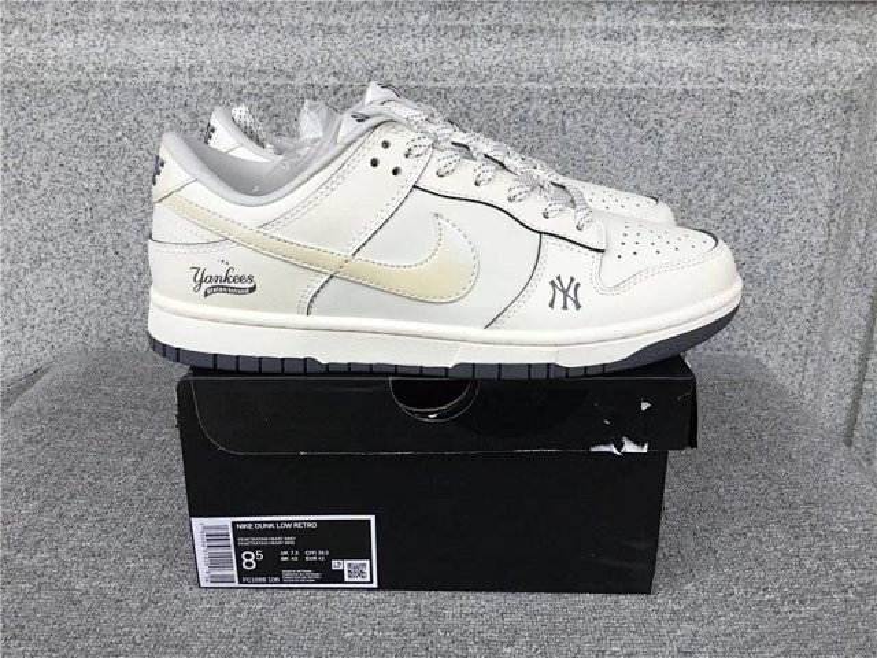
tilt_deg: -19.8
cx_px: 438
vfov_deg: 45.4
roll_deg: -0.6
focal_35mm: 31
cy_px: 329
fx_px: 785
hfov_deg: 58.4
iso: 25
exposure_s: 1/381
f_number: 2.4
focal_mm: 3.3
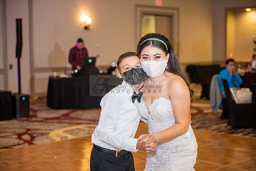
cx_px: 128
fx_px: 498
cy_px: 86
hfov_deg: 28.8
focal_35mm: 70
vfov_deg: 19.5
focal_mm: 70
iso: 1600
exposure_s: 1/160
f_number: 2.8
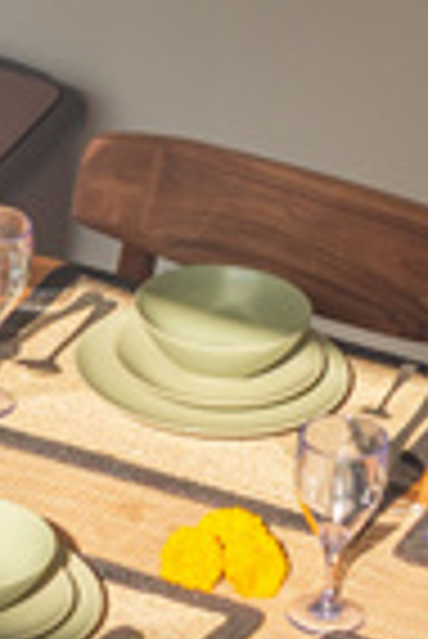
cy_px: 914
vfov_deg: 4.8
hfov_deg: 3.2
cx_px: -446
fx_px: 7525
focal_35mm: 423
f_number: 8
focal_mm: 50
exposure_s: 1/200
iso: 100
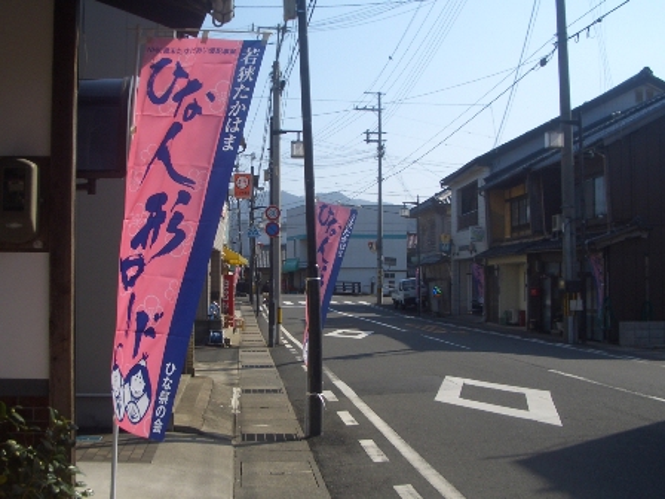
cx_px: 332
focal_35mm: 35
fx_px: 672
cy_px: 250
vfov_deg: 40.7
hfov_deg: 52.6
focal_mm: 5.8
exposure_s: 1/500
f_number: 4.3
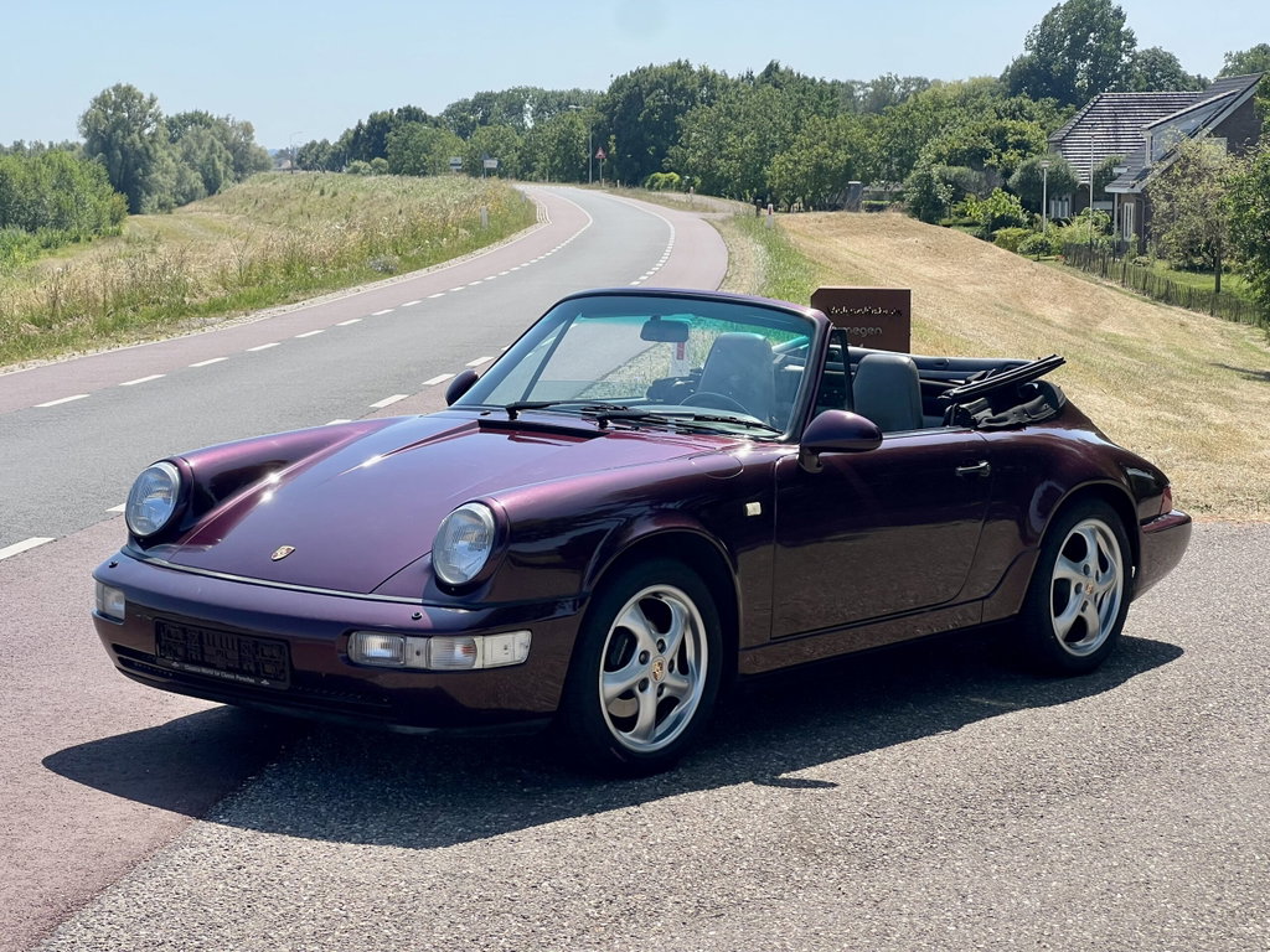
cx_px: 635
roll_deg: +1.8
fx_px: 2825
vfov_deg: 19.1
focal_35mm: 77
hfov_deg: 25.3
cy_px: 476
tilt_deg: -5.8
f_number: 2.8
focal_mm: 9
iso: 32
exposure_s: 1/834
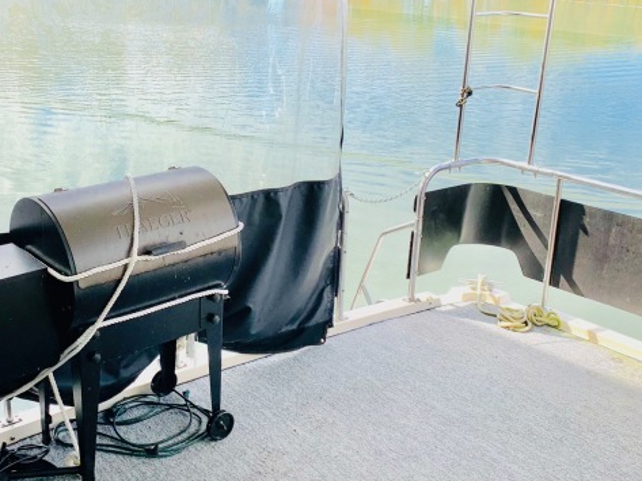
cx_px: 223
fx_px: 816
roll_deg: -1.6
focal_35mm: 44
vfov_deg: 32.8
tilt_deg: -20.4
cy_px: 274
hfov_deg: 42.4
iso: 25
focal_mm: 4.25
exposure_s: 1/808
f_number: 1.8
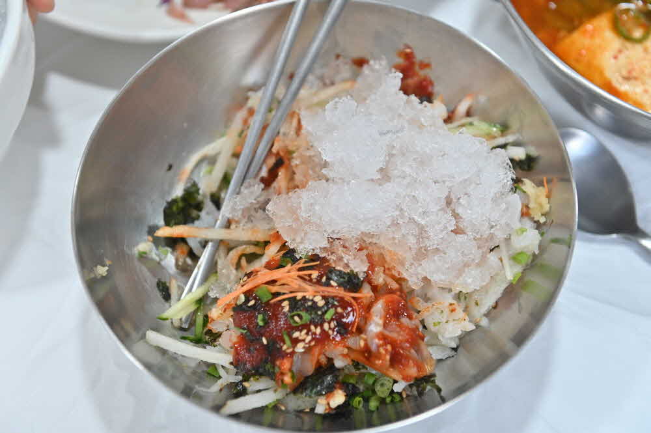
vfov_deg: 22.6
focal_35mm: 60
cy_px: 216
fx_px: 1084
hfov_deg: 33.4
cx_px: 326
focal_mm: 60
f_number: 4
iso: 1250
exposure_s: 1/250
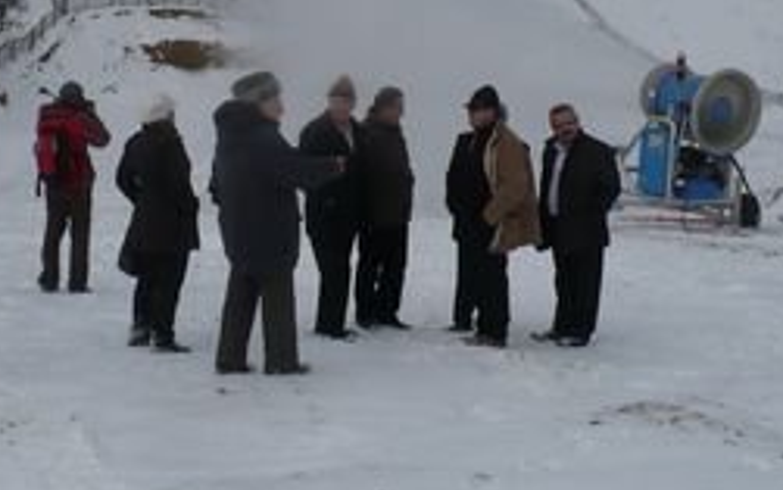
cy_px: -42
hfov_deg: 26.4
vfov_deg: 16.3
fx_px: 1665
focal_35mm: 78
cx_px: 281
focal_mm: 6.1
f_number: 8
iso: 100
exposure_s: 1/400
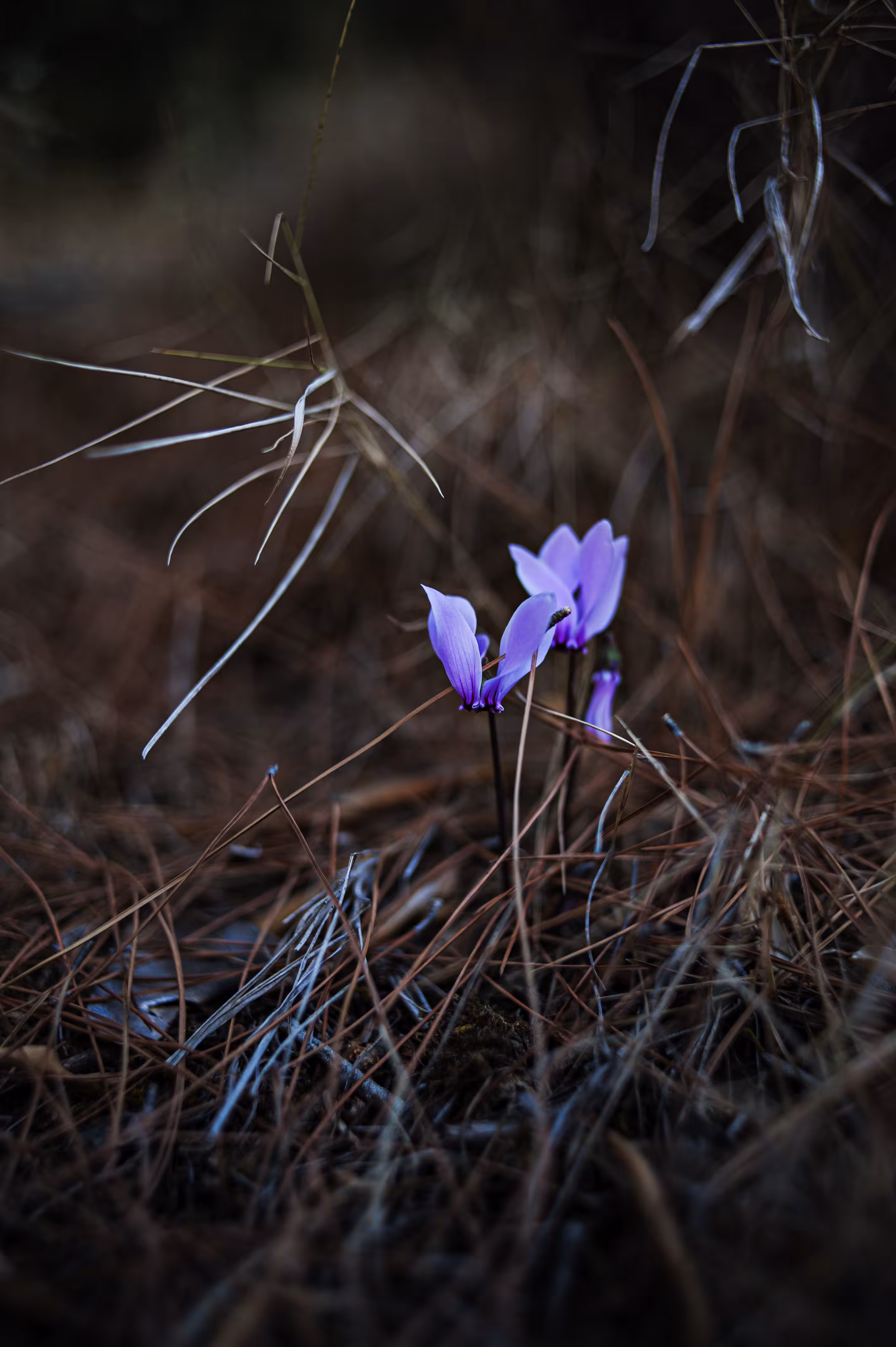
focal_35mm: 35
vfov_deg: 54.5
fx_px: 1308
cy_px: 674
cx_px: 448
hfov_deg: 37.8
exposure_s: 1/1600
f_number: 2.8
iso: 250
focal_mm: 35
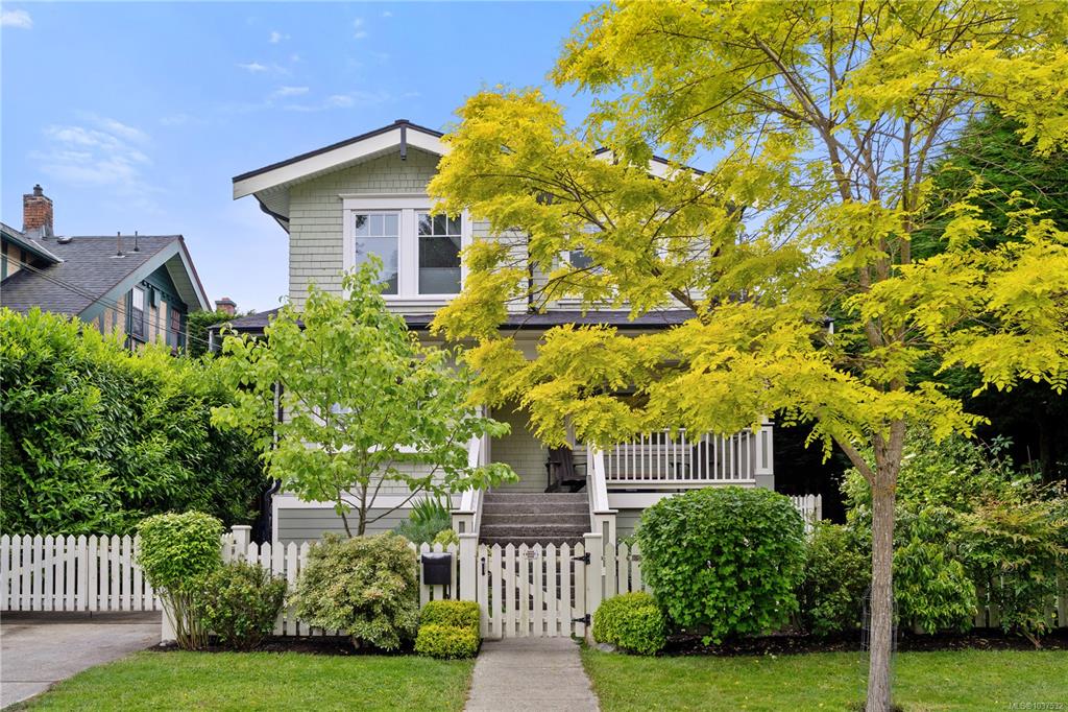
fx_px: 830
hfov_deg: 65.5
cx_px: 534
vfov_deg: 46.4
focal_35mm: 28
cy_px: 356
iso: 250
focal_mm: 28
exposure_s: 1/250
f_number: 9
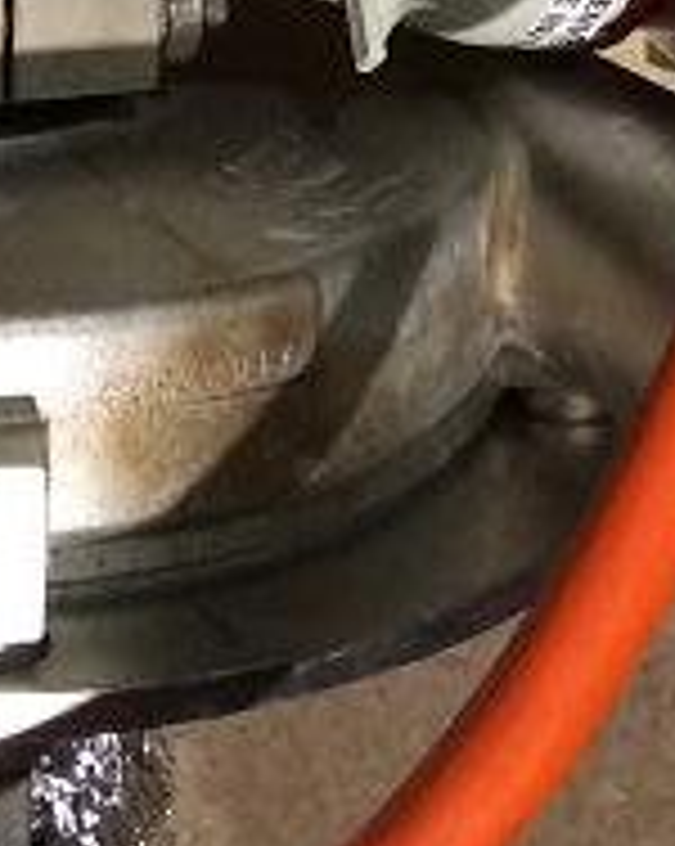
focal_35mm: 153
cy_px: -1080
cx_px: 214
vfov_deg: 11.0
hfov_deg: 10.1
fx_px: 3827
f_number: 2.2
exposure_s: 1/33
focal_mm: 4.12
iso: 200
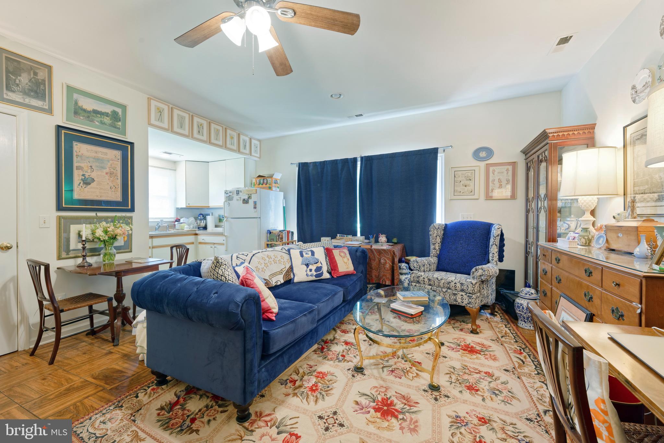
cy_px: 222
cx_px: 332
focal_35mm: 14
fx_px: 258
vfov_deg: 81.2
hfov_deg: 104.2
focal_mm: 14
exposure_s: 1/15
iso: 400
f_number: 9
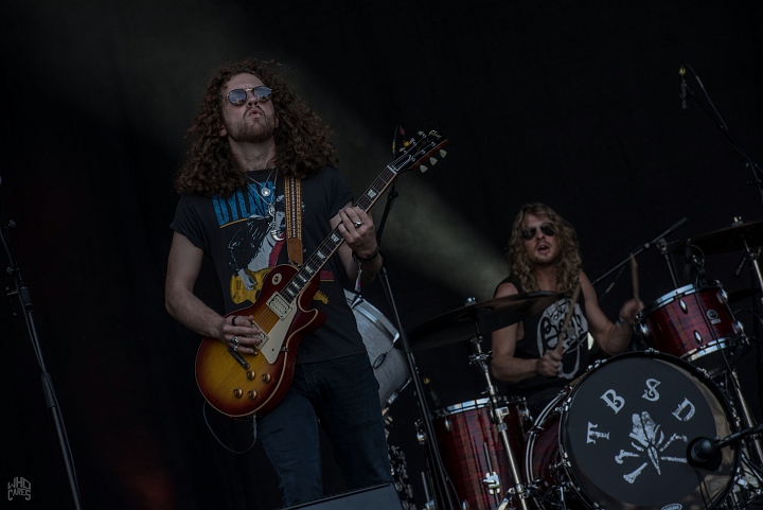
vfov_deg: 6.9
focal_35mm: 200
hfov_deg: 10.3
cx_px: 382
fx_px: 4241
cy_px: 255
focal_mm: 200
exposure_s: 1/100
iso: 125
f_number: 8
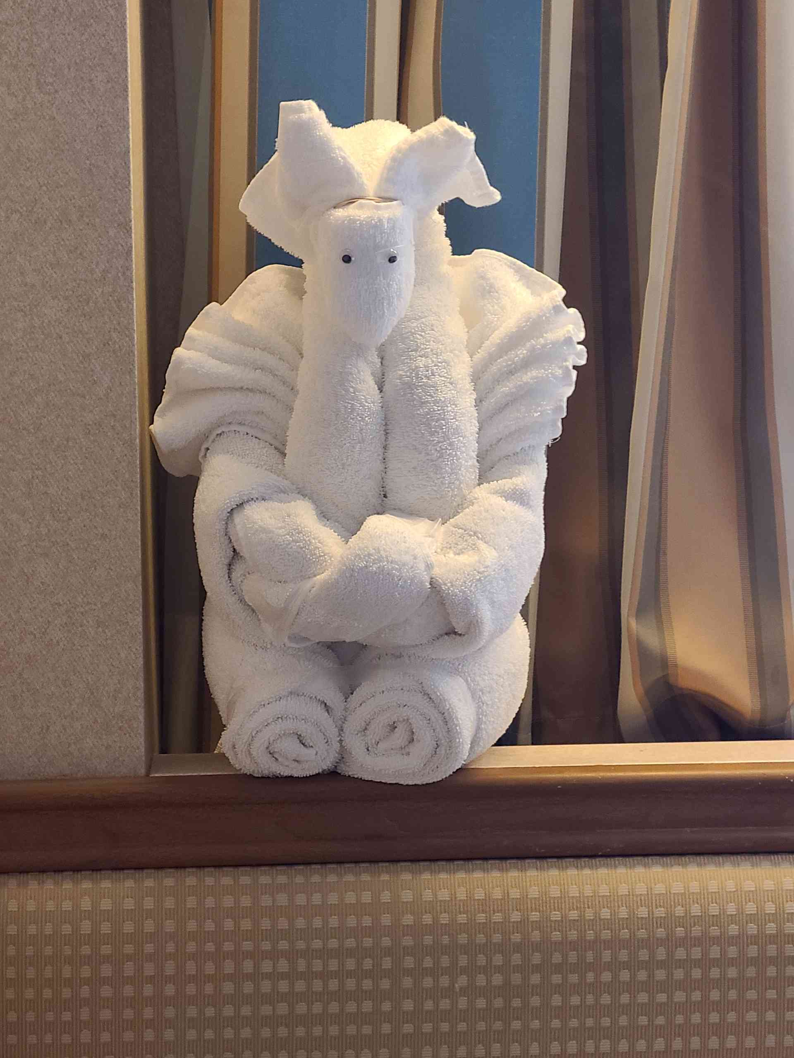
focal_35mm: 28
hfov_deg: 49.7
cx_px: 397
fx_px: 856
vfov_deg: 63.4
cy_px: 529
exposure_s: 1/60
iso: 160
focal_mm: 5.9
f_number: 2
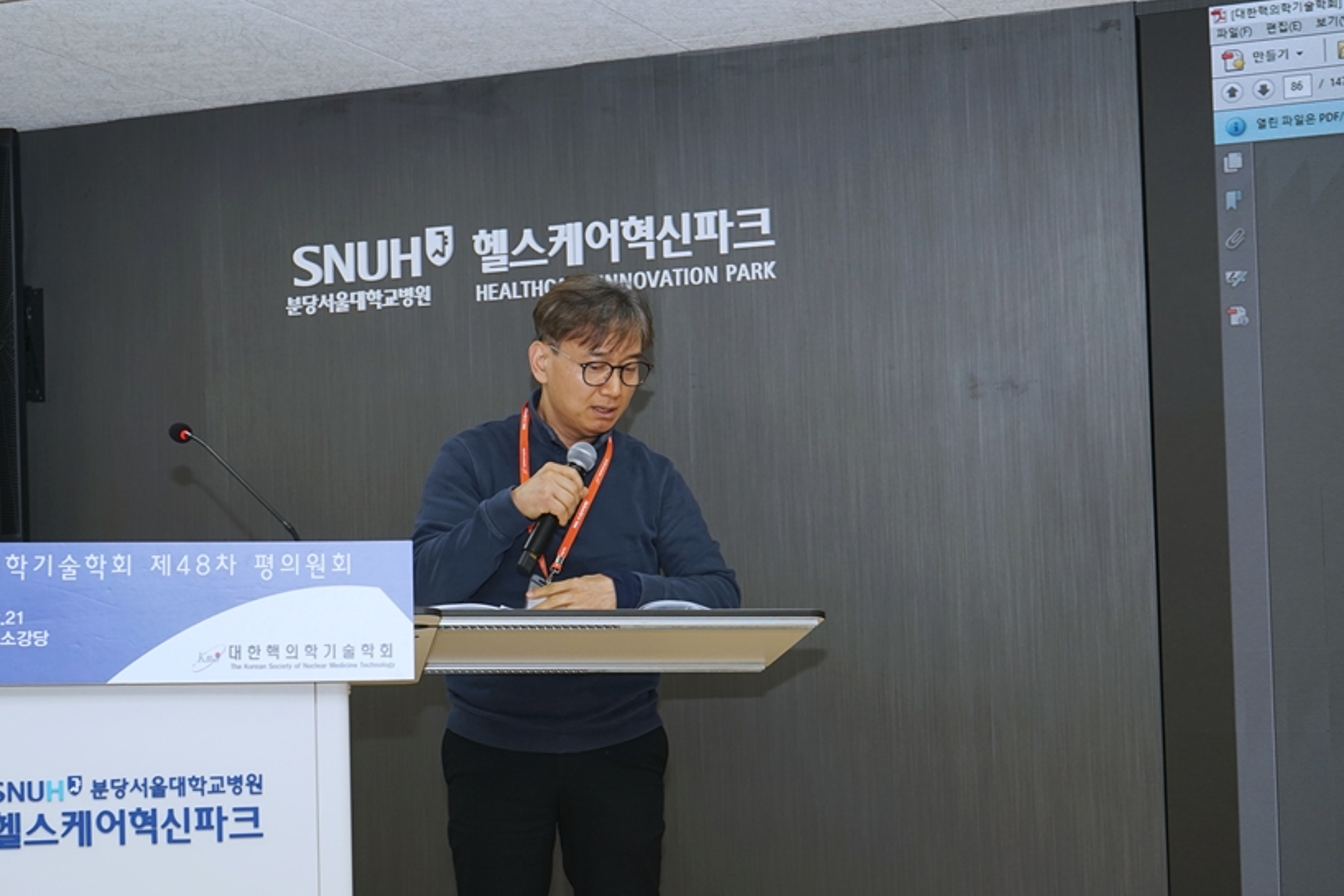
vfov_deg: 22.6
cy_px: 478
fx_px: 2240
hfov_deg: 33.3
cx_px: 574
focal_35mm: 60
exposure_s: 1/80
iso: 400
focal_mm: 49
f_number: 6.3
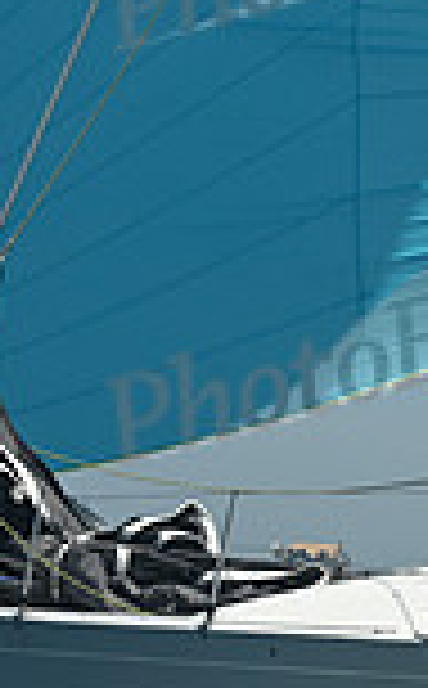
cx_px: 978
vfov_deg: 7.8
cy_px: 519
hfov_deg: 4.7
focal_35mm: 271
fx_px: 5082
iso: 320
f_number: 10
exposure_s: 1/1000
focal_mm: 70
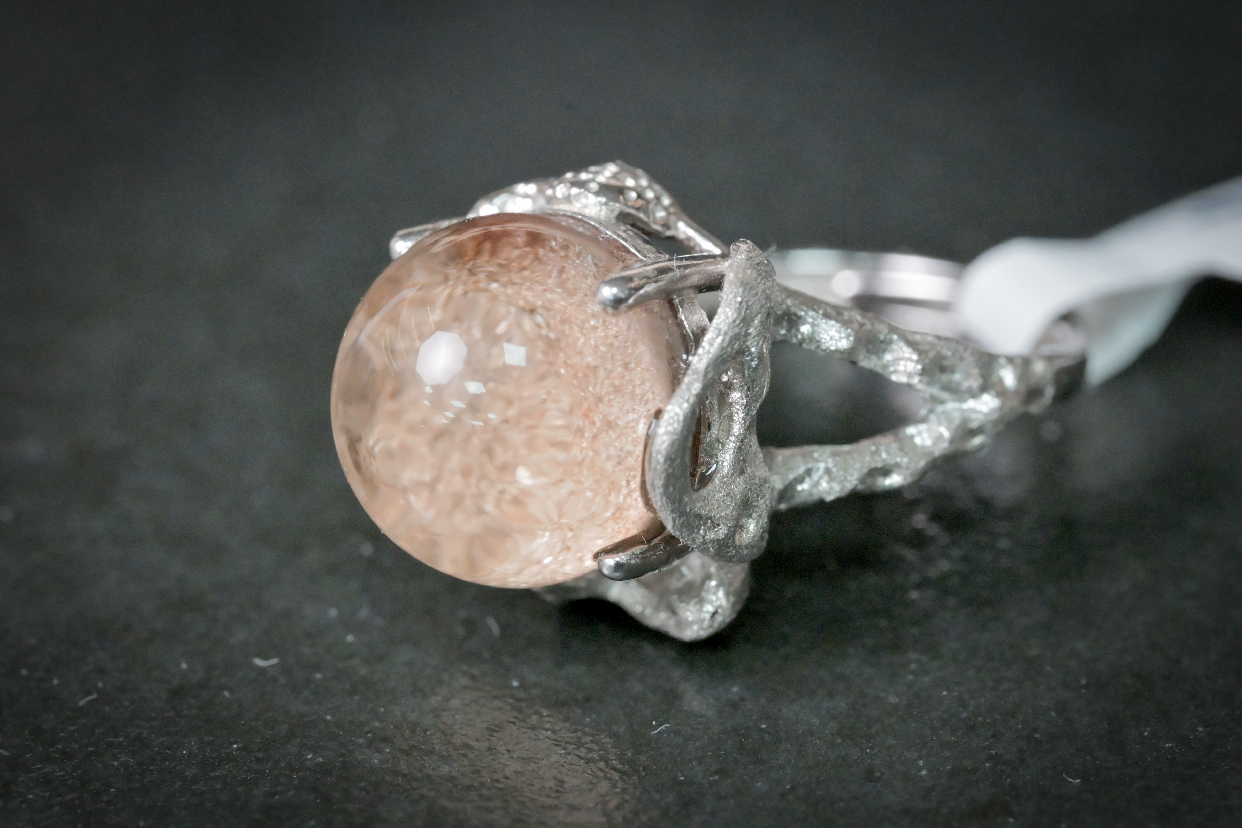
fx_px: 3622
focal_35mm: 105
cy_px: 414
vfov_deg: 13.0
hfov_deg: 19.5
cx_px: 621
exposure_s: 1/125
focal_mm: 105
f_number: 16
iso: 7200
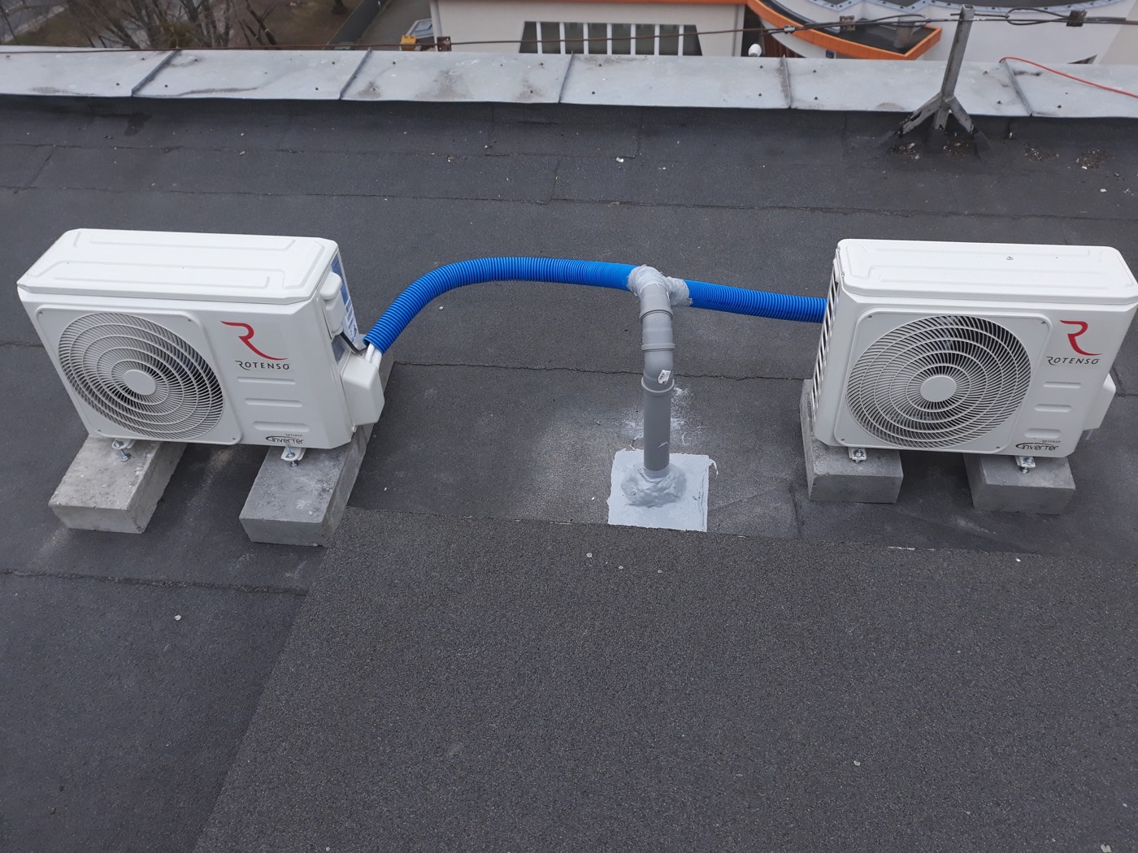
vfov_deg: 51.4
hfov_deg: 65.3
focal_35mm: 27
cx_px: 569
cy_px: 426
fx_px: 888
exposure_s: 1/150
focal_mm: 3.71
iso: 40
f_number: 1.7
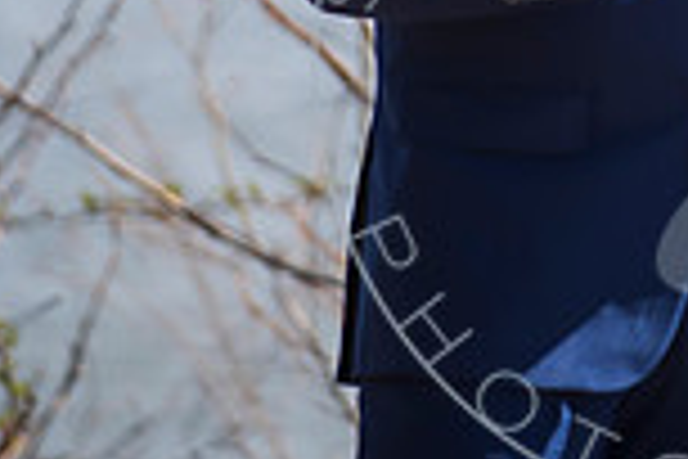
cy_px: -313
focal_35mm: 681
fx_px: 13014
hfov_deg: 3.0
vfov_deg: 2.0
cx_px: 998
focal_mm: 180
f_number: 2.8
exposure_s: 1/1000
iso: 100
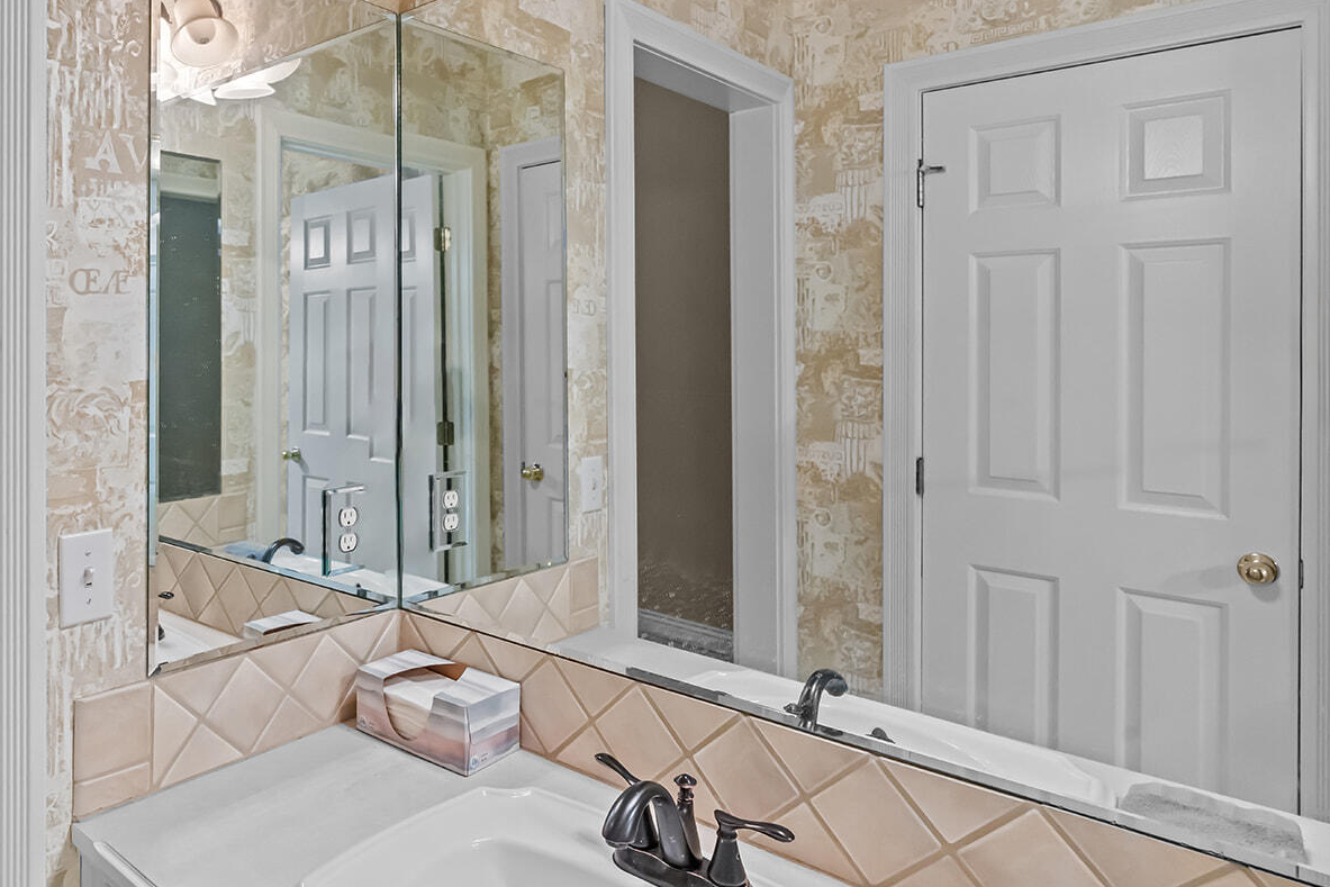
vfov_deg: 54.8
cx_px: 435
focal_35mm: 23
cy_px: 364
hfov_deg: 73.6
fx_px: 850
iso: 6400
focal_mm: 17
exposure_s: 1/50
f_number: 9
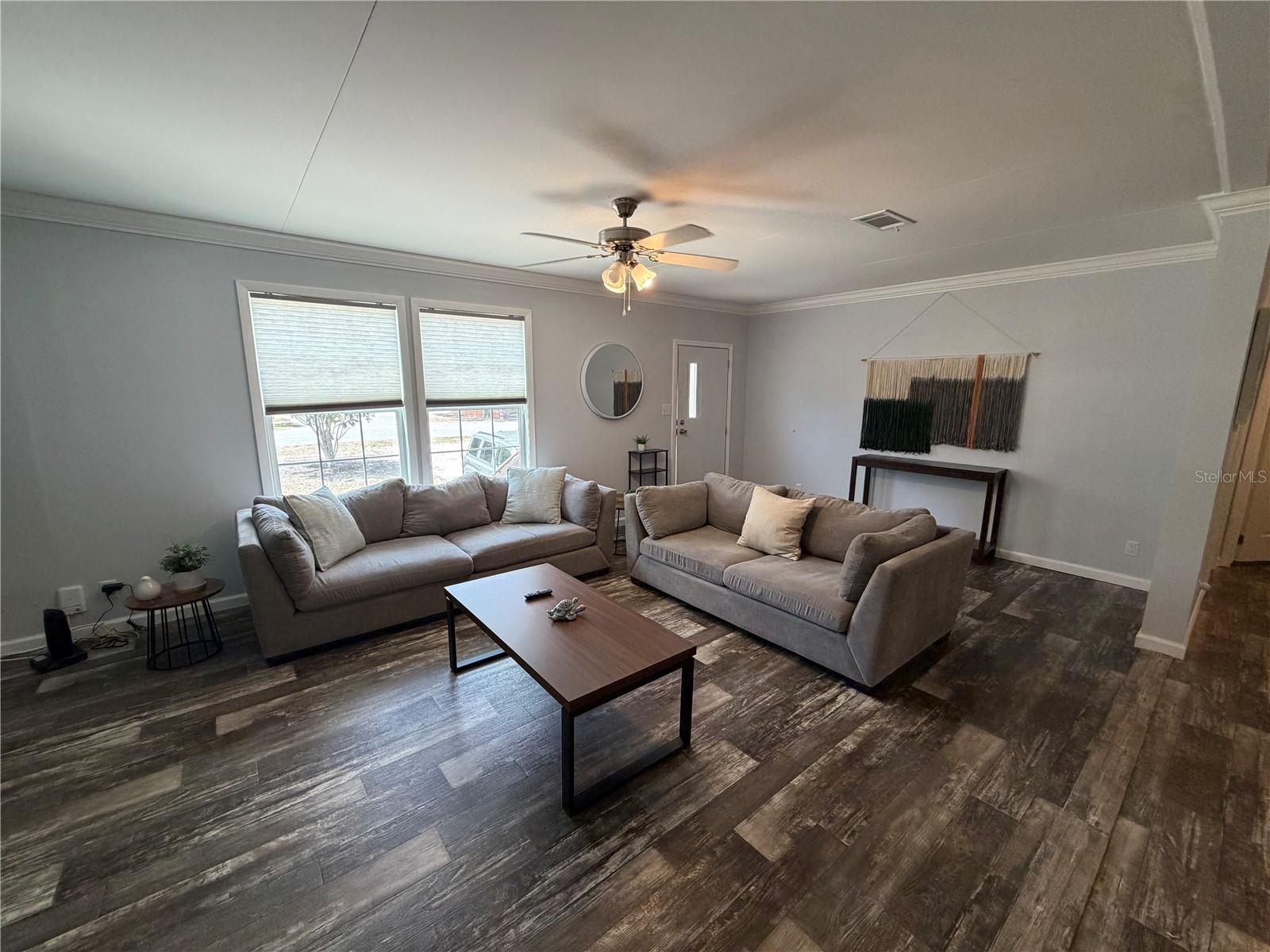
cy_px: 476
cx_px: 635
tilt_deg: -10.1
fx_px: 514
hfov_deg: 102.1
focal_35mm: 14
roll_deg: -0.4
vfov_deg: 85.7
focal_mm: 2.22
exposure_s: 1/120
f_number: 2.2
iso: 250
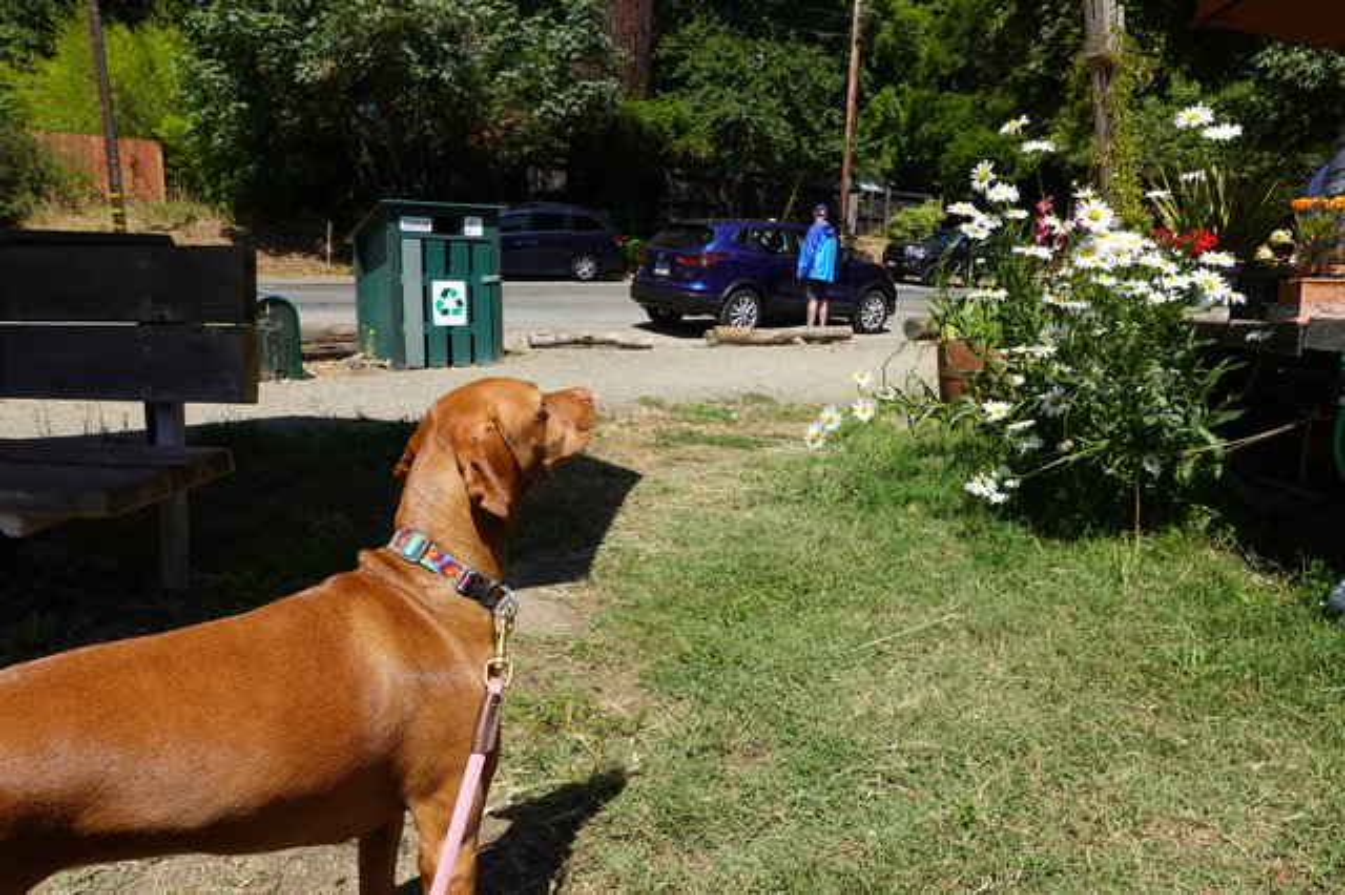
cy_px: 448
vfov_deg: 53.1
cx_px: 672
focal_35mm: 24
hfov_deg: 73.8
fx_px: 896
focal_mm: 9
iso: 100
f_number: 5.6
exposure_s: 1/400
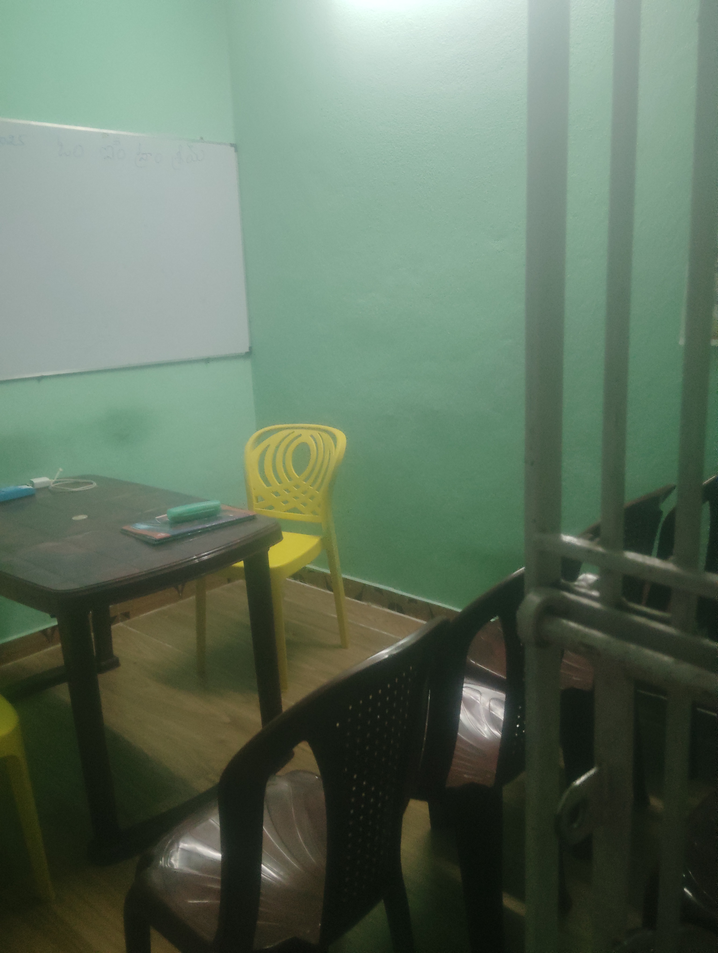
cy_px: 476
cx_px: 359
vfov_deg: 61.6
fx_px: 800
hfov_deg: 48.3
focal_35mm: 29
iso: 344
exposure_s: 1/33.3
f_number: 1.8
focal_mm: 4.25
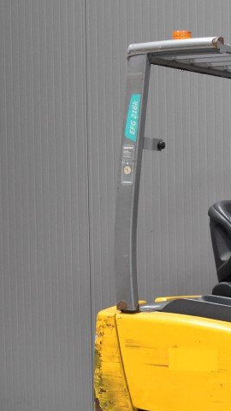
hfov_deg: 11.2
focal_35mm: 102
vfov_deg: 20.9
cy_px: 260
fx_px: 1112
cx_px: 378
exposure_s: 1/50
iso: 1600
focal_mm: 26
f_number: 5
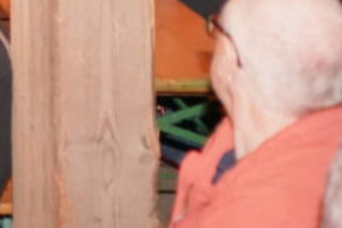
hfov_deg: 10.7
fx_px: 1547
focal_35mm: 163
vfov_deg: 7.8
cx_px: -481
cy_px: -311
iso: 6400
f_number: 4
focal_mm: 32
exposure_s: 1/100
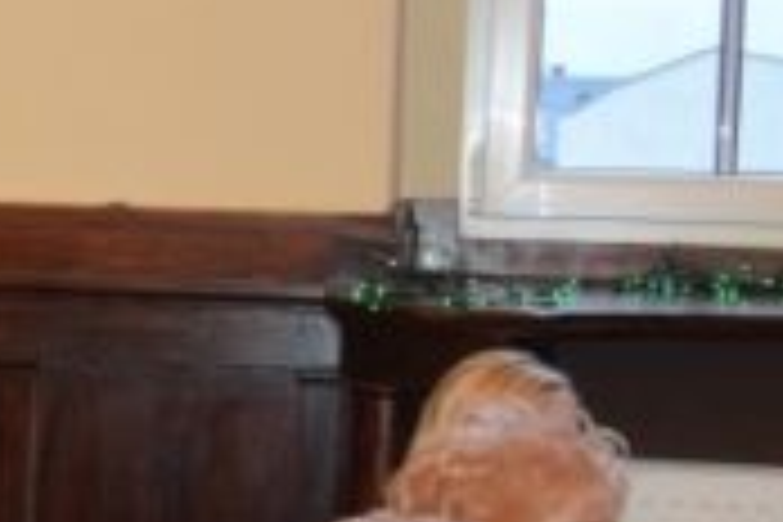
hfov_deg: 14.6
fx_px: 2588
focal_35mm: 119
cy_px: 378
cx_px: -720
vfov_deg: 11.5
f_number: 4
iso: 800
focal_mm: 18
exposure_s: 1/60
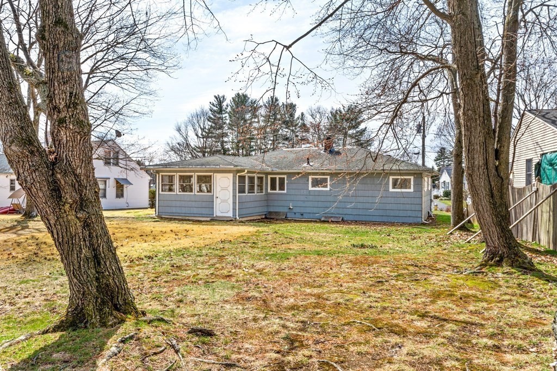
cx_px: 278
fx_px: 433
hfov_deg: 65.5
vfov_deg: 46.4
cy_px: 186
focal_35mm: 28
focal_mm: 28
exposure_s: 1/15
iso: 64
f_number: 22
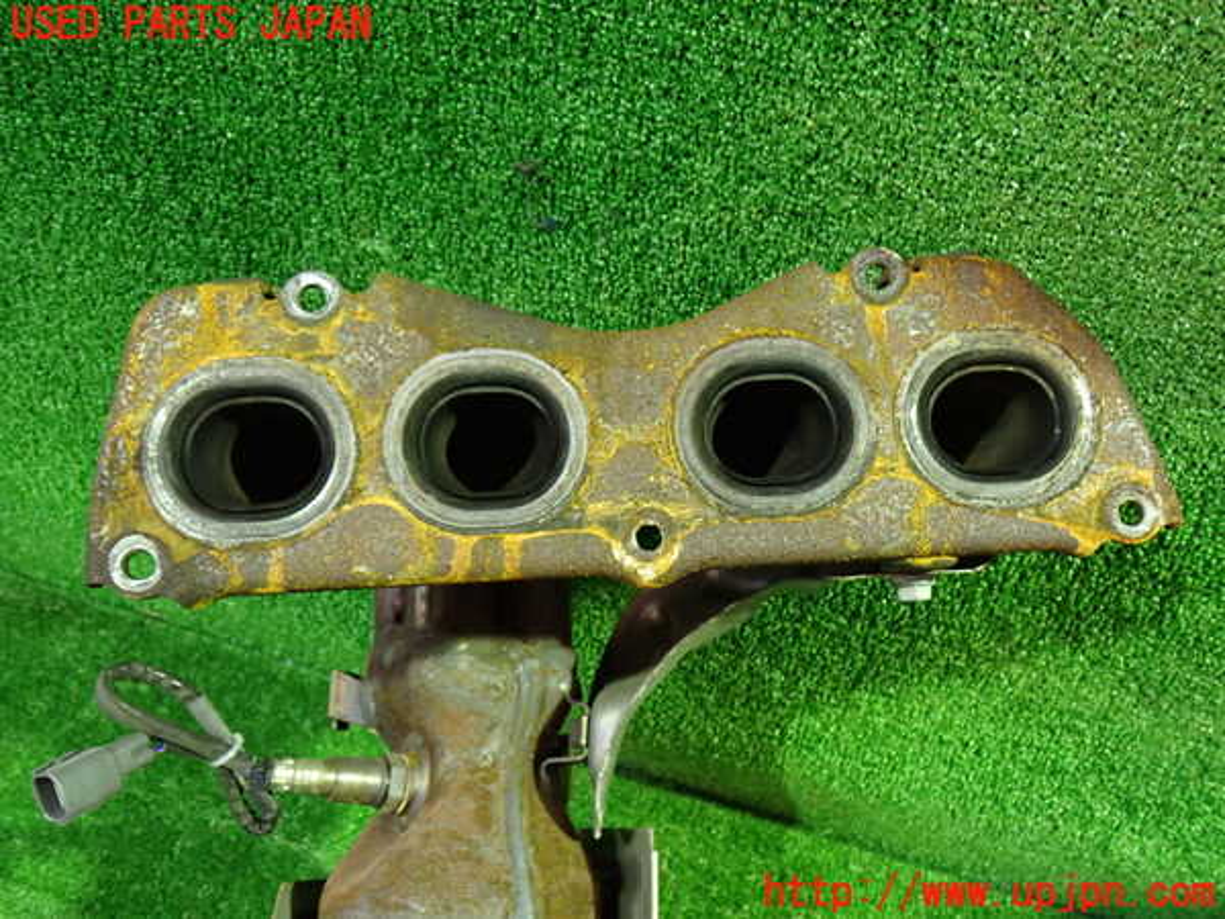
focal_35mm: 30
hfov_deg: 60.0
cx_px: 612
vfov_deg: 46.8
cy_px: 460
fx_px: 1062
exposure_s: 1/25
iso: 800
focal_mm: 5.4
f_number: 2.3
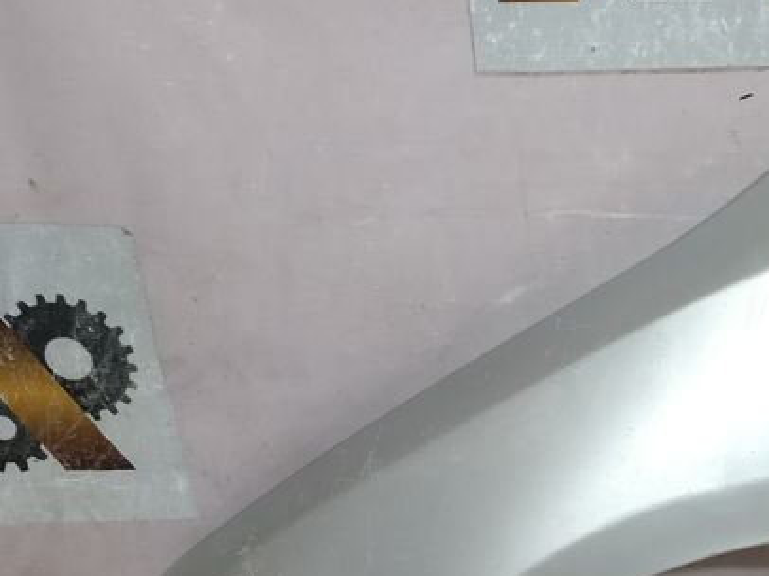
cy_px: 479
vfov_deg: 21.0
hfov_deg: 26.5
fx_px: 1532
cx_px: 796
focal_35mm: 69
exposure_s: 1/25
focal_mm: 4.26
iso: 320
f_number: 2
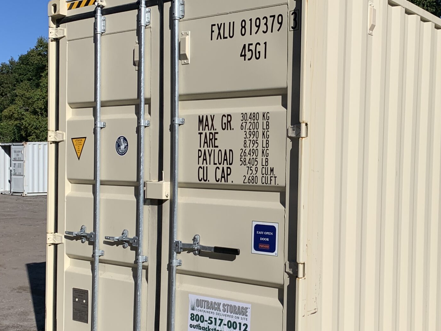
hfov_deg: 39.2
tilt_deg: -2.6
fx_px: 611
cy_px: 194
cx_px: 297
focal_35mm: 48
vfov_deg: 30.2
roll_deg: -1.6
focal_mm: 4.25
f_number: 1.8
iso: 25
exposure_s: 1/5714
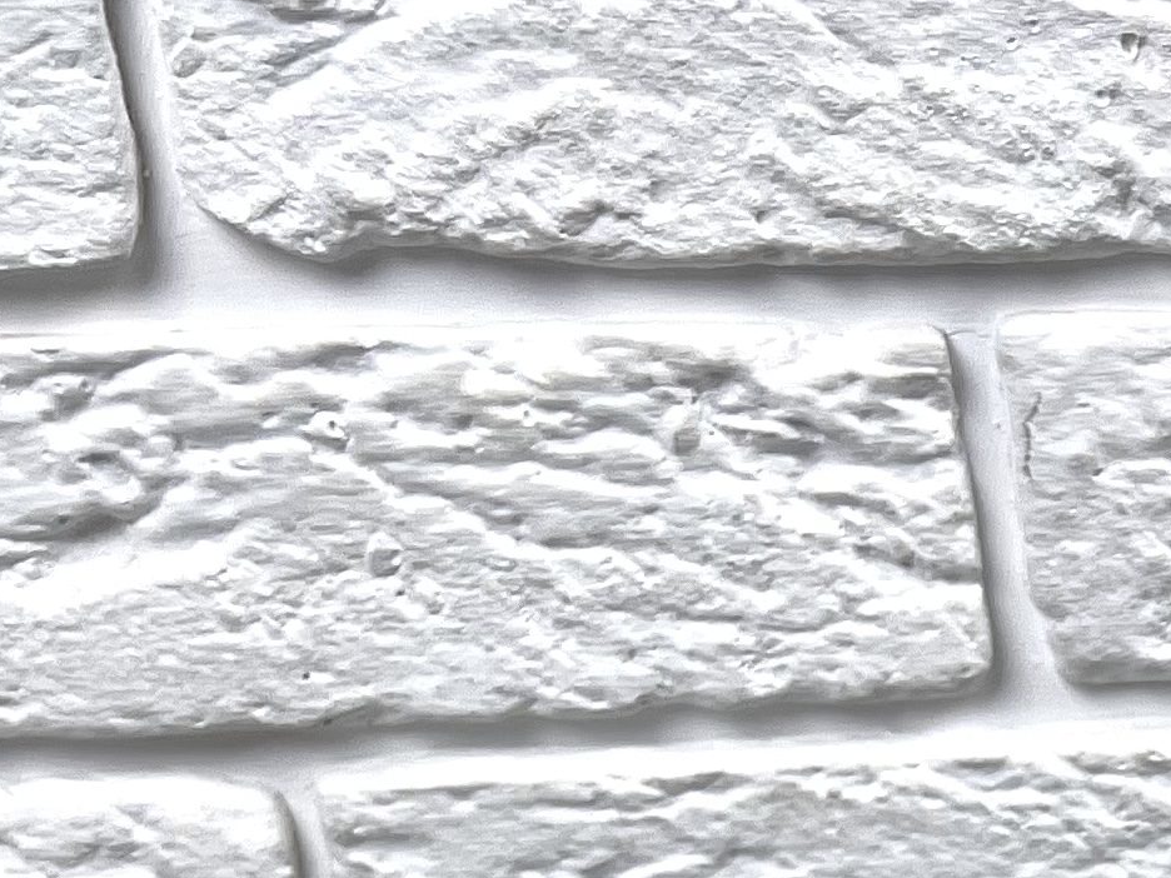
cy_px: 1831
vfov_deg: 11.7
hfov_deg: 15.3
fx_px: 3789
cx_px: 2056
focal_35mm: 112
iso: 40
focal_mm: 5.7
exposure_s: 1/254
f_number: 1.5
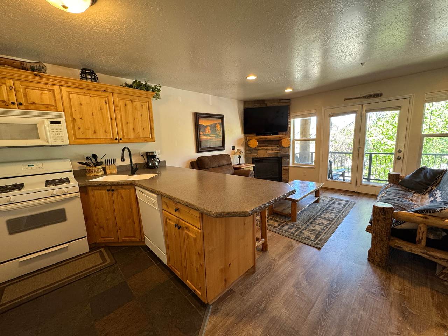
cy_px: 168
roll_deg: +2.3
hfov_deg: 102.1
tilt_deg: -8.8
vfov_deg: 85.7
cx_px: 224
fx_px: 181
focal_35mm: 14
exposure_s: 1/60
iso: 200
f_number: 2.2
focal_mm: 2.22
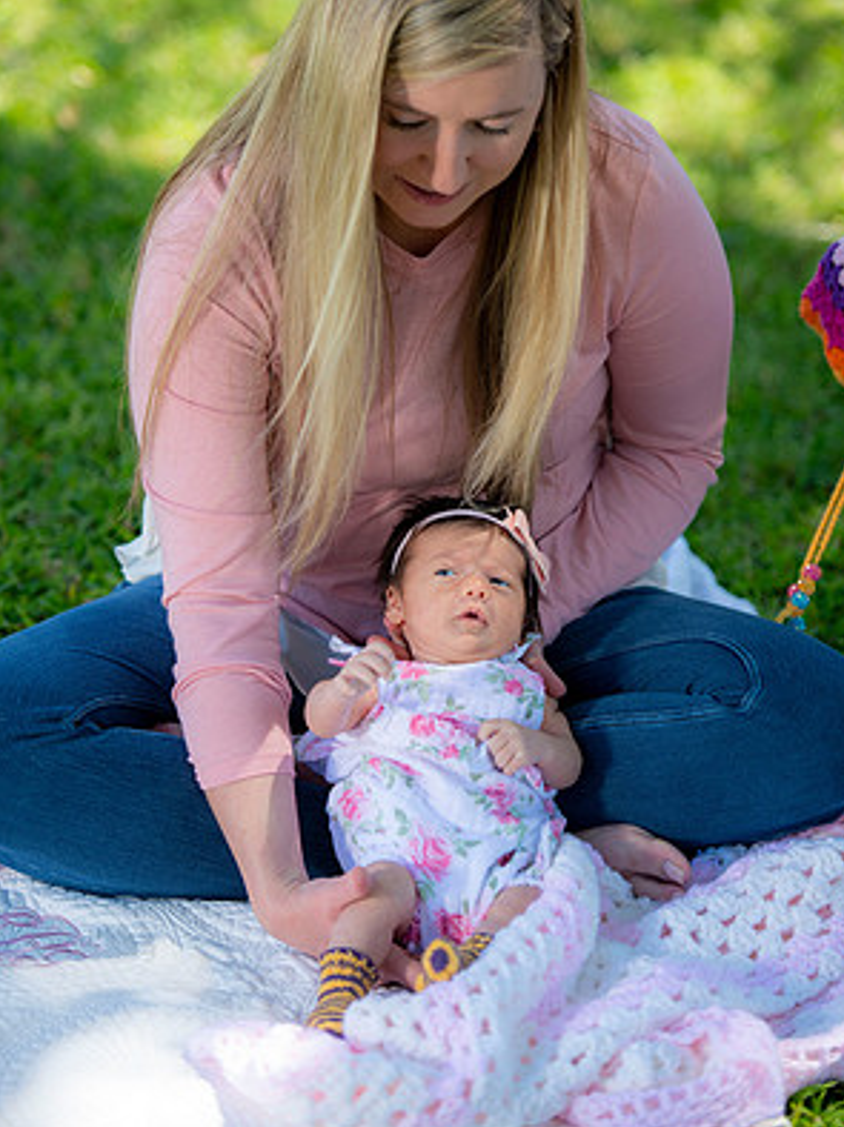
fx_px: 4361
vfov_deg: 14.7
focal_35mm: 134
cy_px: 503
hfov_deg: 11.1
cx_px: 422
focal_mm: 122
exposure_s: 1/250
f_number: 2.8
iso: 100
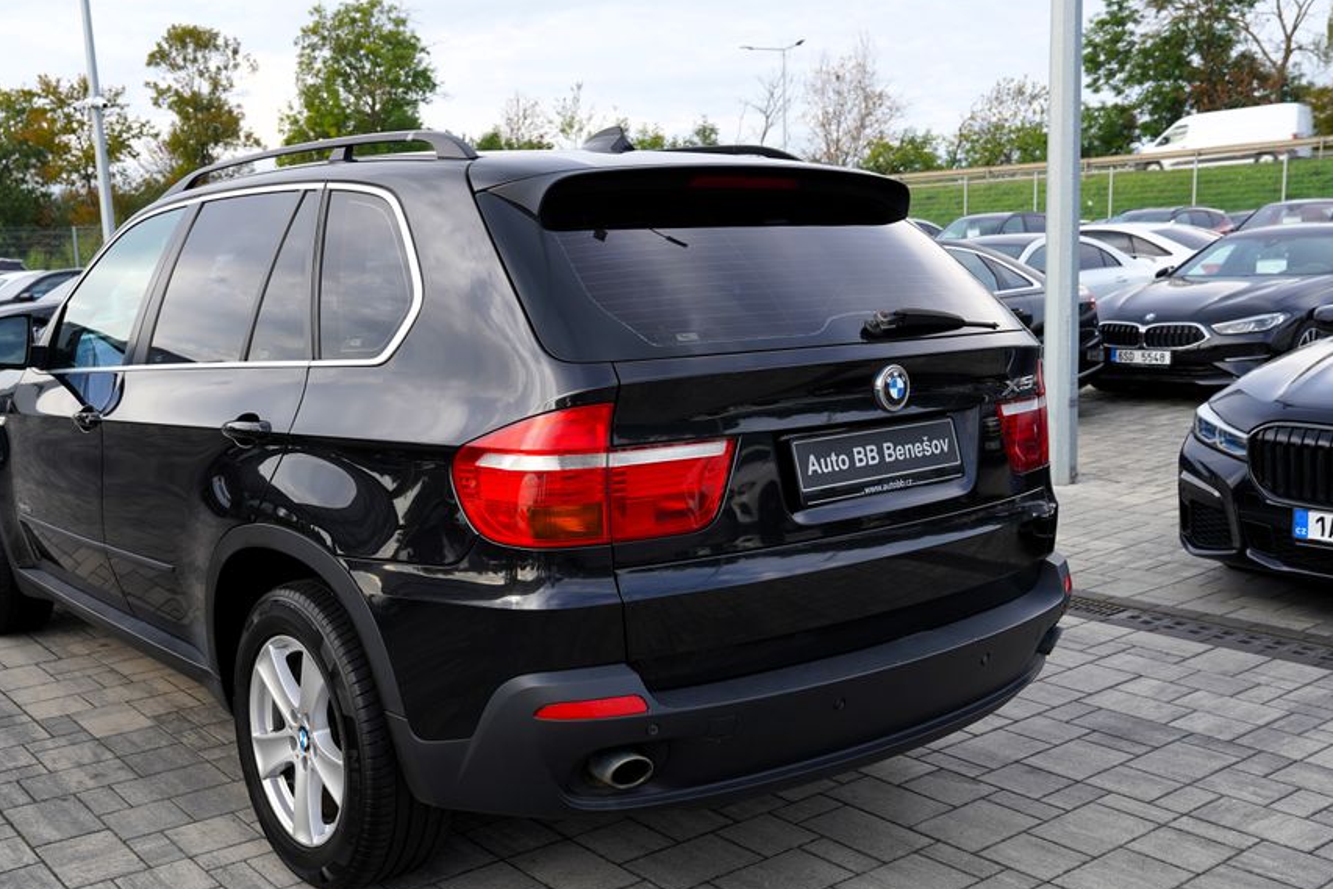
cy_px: 493
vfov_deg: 36.8
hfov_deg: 52.8
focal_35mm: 36
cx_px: 545
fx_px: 1333
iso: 100
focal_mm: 30
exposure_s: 1/125
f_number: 5.6
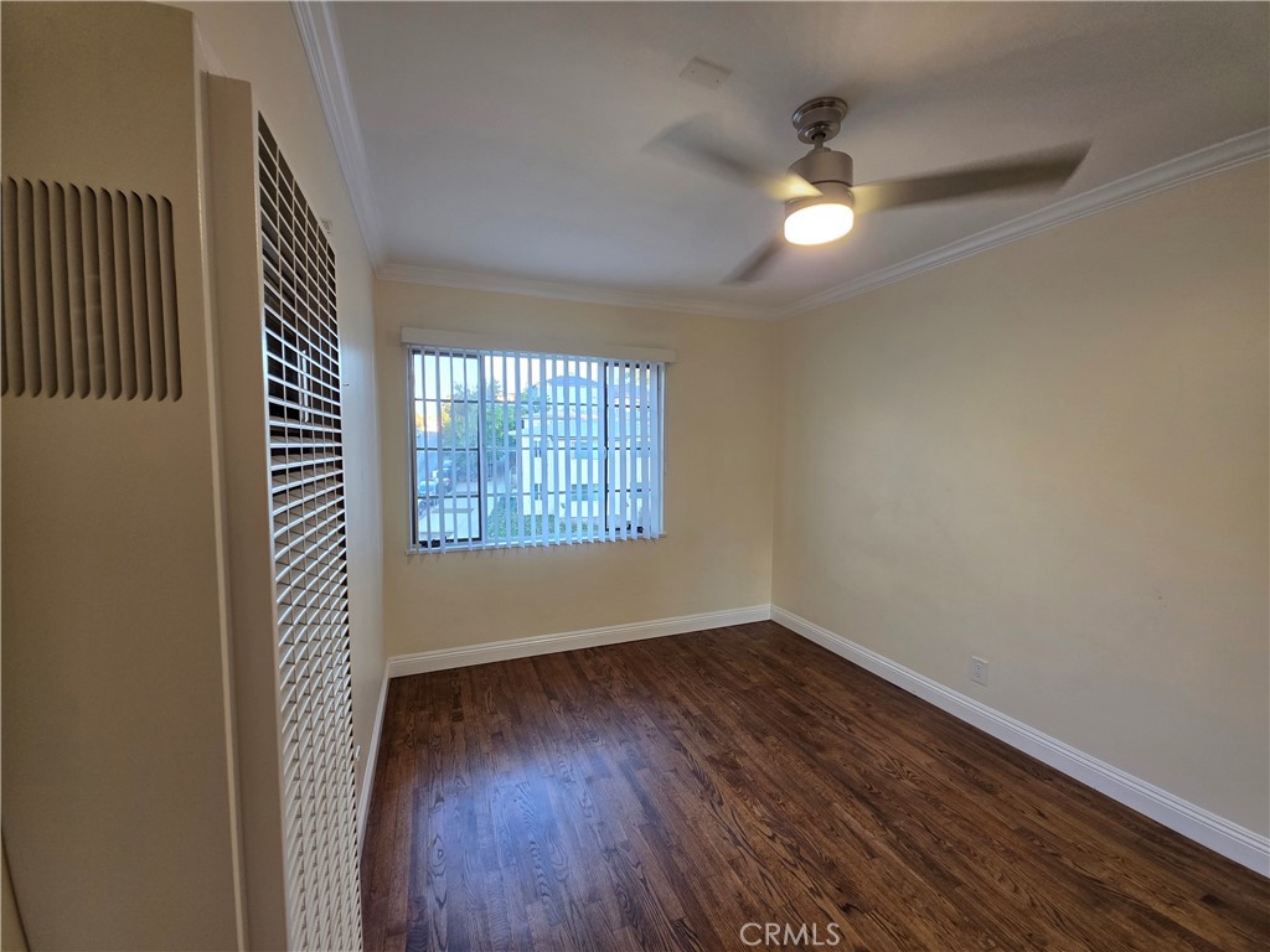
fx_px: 477
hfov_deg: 106.2
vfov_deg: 89.9
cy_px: 476
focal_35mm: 13
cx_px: 635
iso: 125
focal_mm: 2.2
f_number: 1.9
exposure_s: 1/60
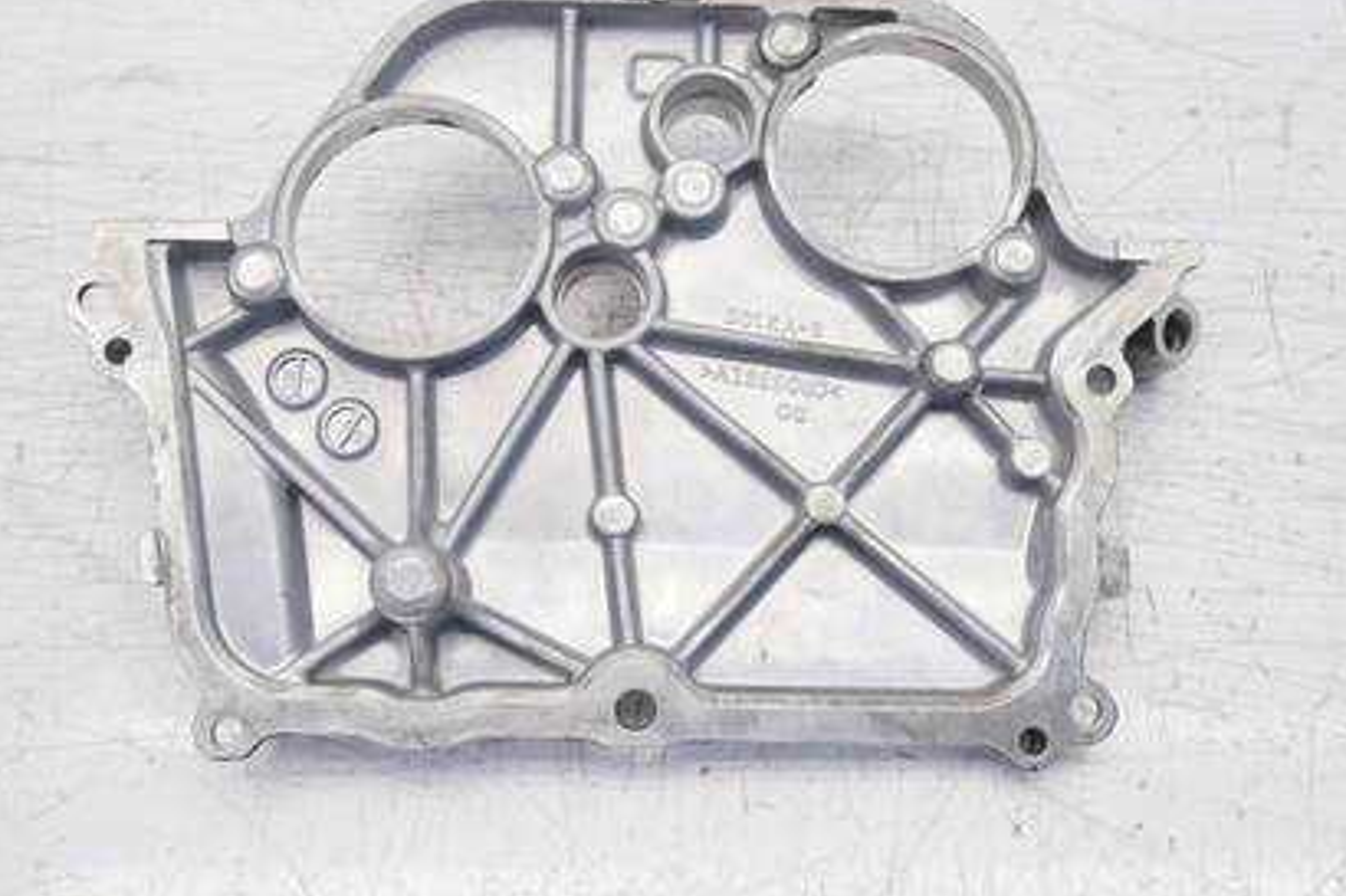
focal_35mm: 39
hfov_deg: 49.6
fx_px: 1458
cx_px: 643
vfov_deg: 34.2
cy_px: 440
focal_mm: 16
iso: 200
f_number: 4
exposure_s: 1/100
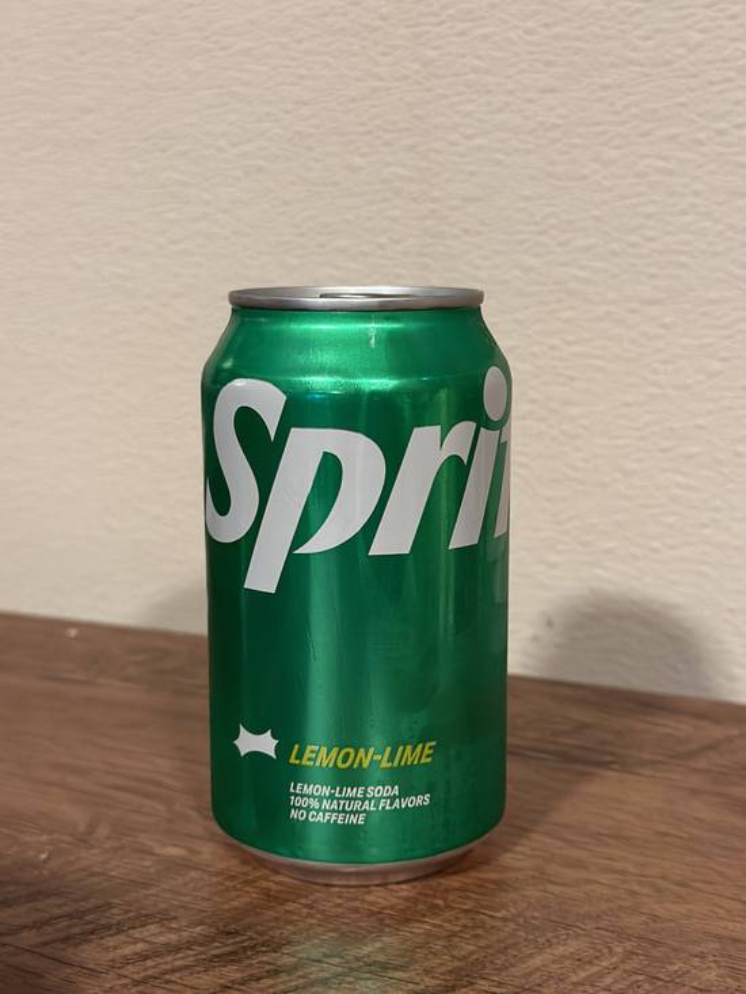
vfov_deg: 39.7
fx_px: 1379
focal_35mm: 48
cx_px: 373
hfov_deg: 30.3
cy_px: 497
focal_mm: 6.86
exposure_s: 1/40
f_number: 1.78
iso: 500
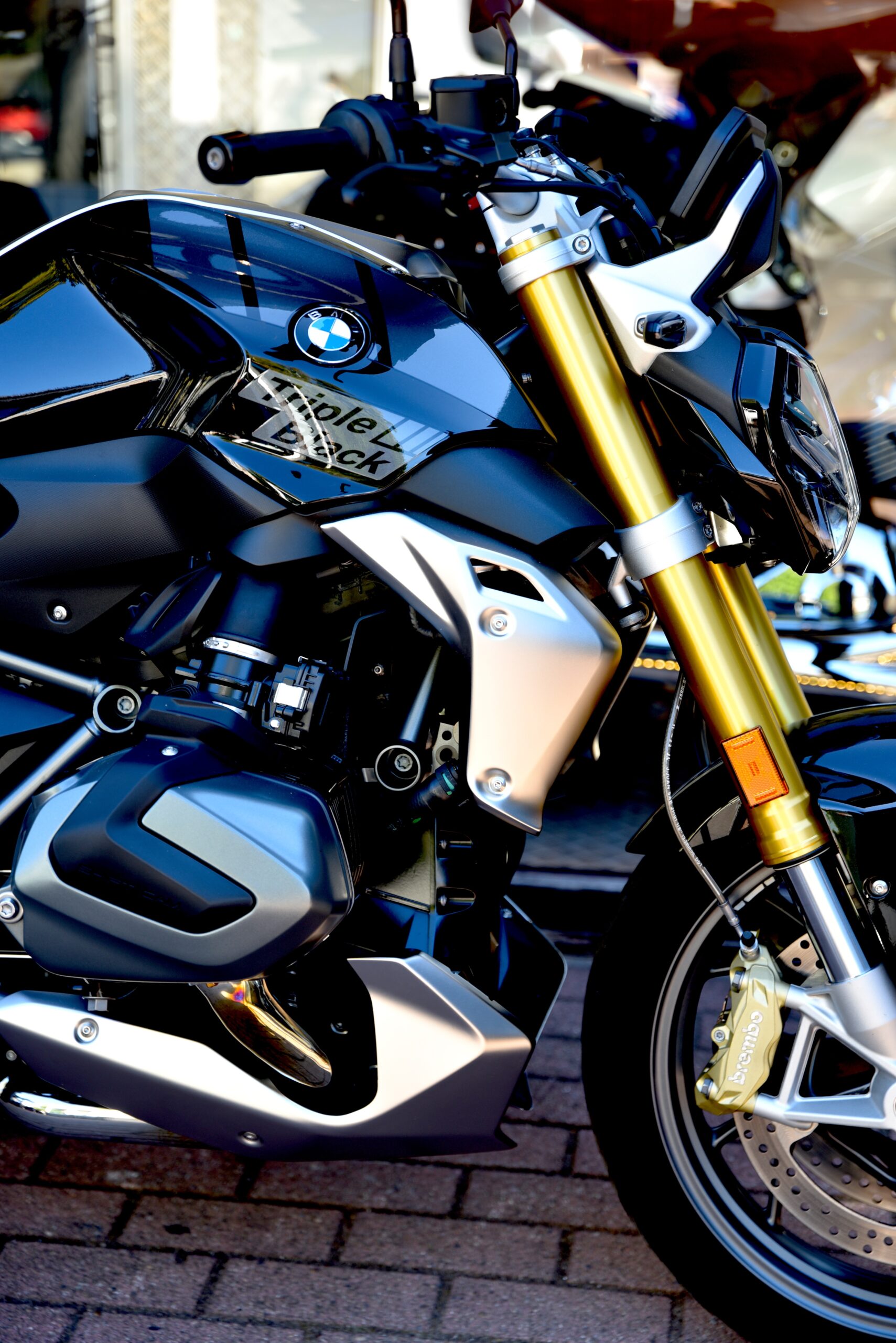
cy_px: 672
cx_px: 448
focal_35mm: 70
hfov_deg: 19.5
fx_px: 2611
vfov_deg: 28.8
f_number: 3.5
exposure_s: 1/60
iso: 100
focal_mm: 70
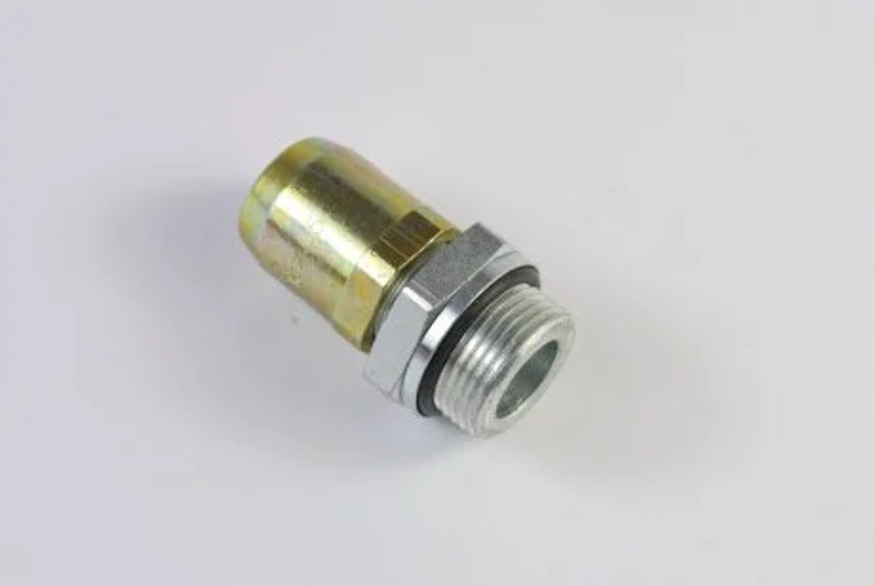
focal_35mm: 82
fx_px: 2008
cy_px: 293
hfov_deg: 24.6
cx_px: 438
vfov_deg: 16.6
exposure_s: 1/30
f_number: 10
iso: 180
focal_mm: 55
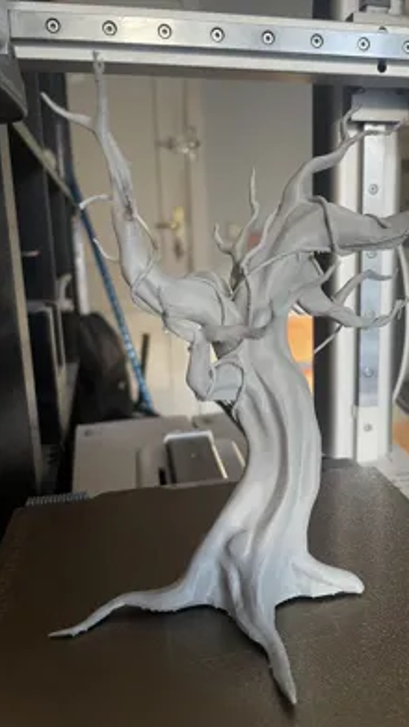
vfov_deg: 66.1
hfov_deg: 39.6
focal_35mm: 29
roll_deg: +1.0
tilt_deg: -12.5
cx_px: 277
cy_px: 370
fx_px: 559
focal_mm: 4.2
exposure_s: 1/60
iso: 200
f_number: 1.6
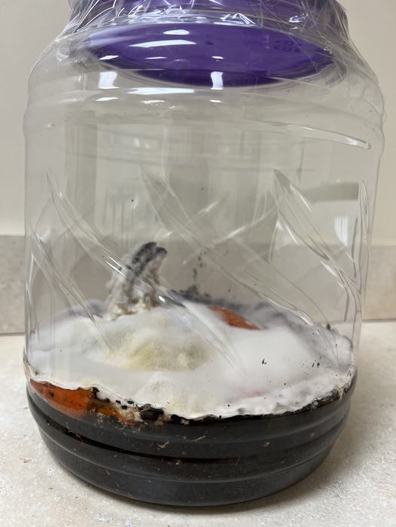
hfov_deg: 53.1
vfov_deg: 67.3
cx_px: 198
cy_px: 264
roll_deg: -4.7
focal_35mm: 26
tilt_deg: -8.0
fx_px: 397
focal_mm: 5.7
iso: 80
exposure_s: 1/120
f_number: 1.5
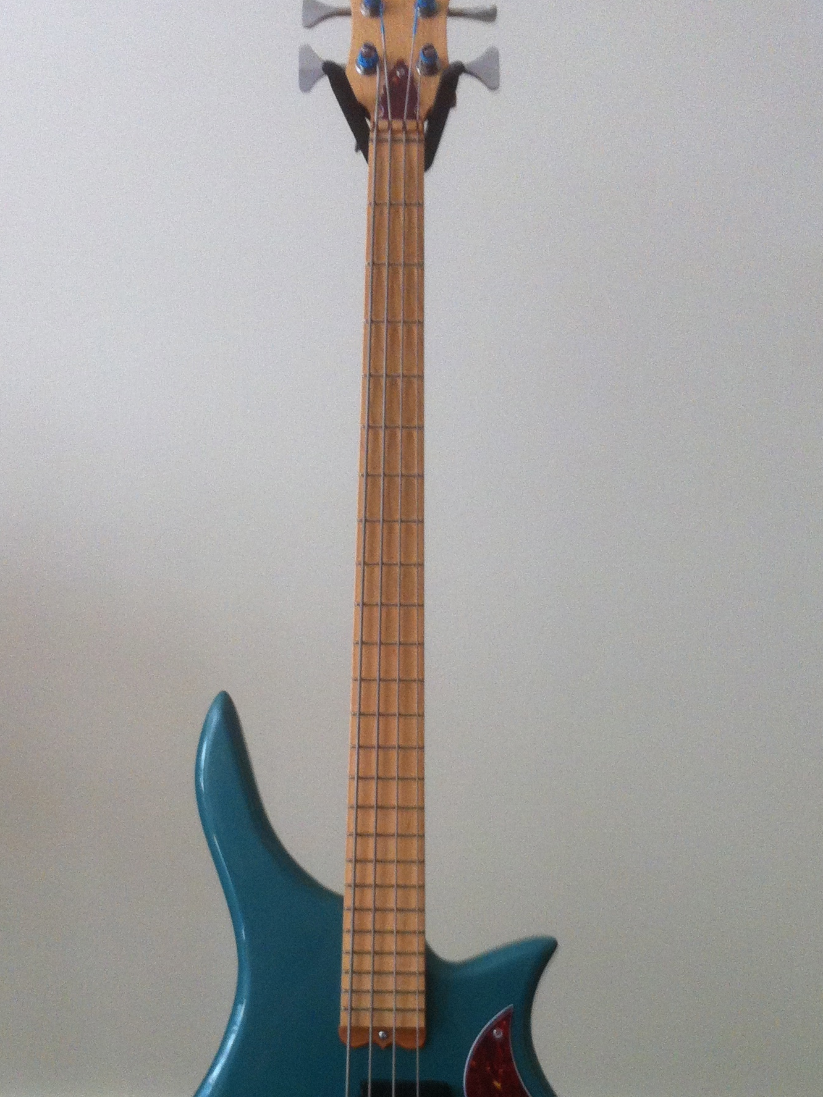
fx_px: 1617
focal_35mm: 51
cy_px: 687
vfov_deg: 37.3
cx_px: 417
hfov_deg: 28.6
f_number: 2.8
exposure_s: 1/15
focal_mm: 3.85
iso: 160
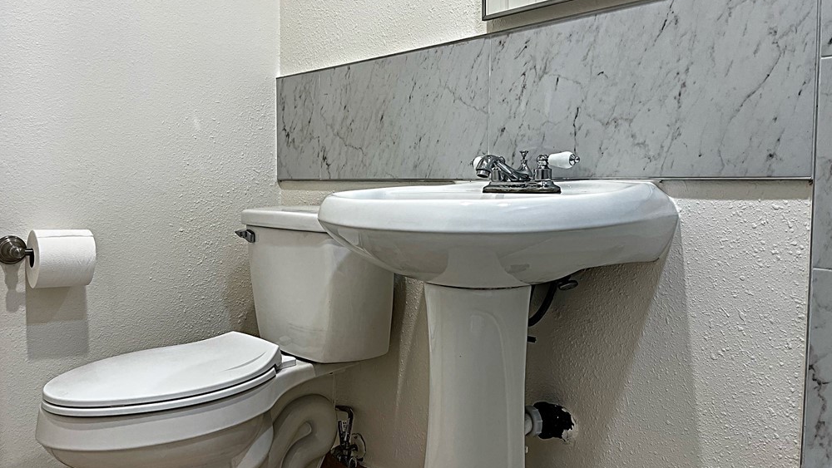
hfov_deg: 66.1
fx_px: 640
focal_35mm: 29
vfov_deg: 40.2
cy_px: 219
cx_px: 419
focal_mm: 5.7
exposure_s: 1/120
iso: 80
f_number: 1.5
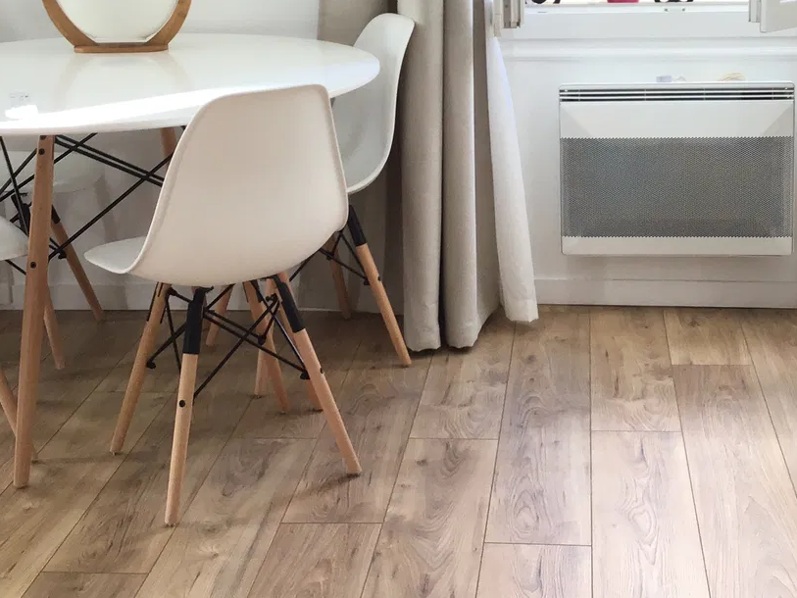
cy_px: 132
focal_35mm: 61
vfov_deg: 23.7
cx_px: 458
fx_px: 1405
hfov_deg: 31.6
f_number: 2.4
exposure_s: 1/50
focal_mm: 3.3
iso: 25
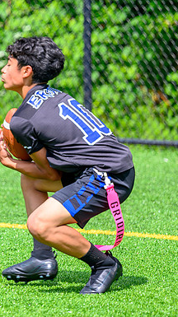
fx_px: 3355
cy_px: 112
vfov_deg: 5.4
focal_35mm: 399
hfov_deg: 3.0
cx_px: -43
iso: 64
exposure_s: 1/800
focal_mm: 165
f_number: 3.2
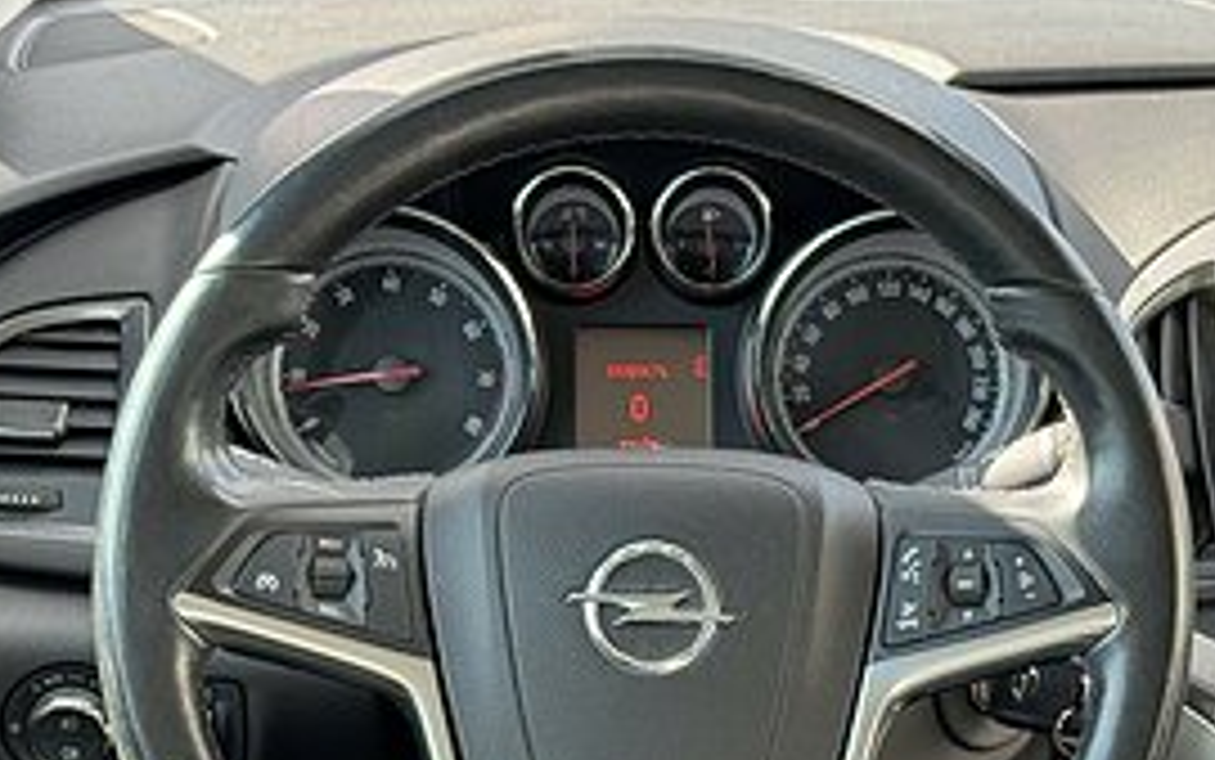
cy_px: 809
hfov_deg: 20.1
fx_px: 3412
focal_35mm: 103
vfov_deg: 12.5
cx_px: 832
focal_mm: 6.76
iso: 100
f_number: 1.78
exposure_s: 1/95
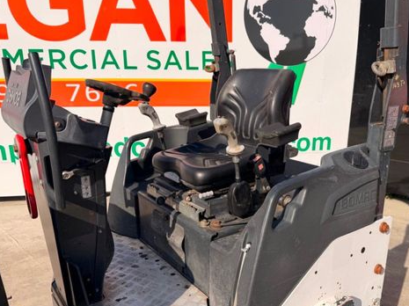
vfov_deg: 45.2
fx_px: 366
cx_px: 232
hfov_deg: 58.2
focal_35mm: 31
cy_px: 179
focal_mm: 6.76
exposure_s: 1/6711
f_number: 1.78
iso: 80
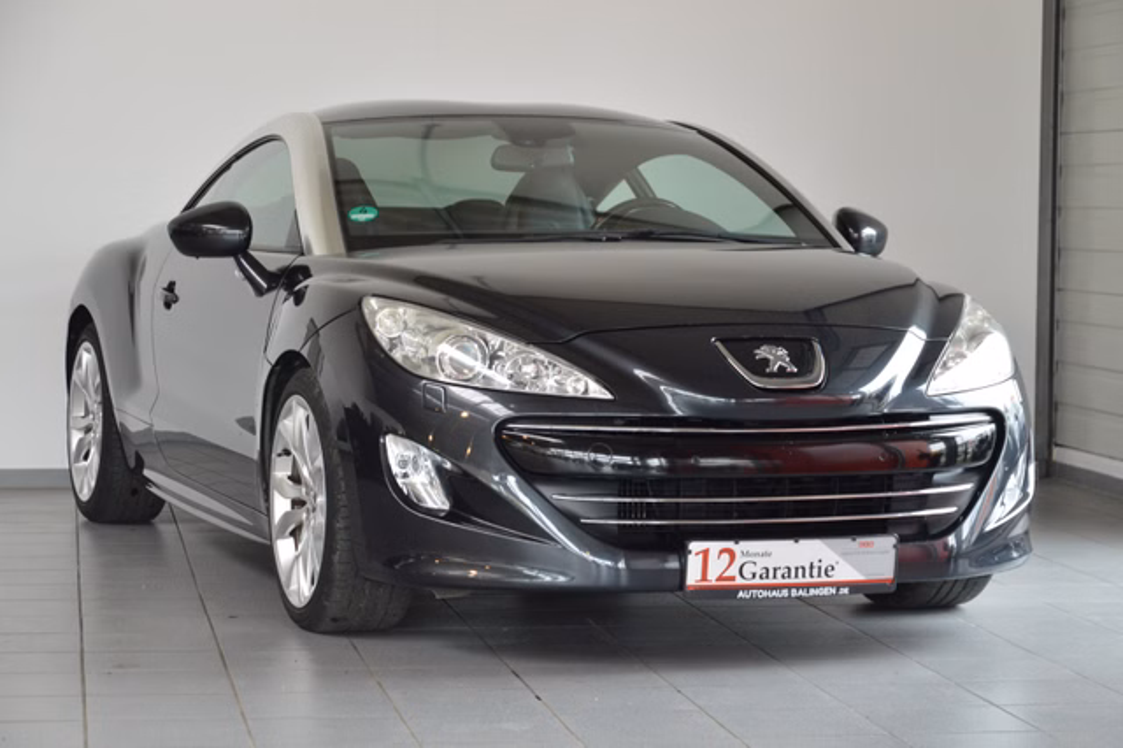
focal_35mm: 93
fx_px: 2899
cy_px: 374
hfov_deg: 21.9
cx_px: 562
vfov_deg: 14.7
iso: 1100
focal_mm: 62
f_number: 5.3
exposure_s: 1/60
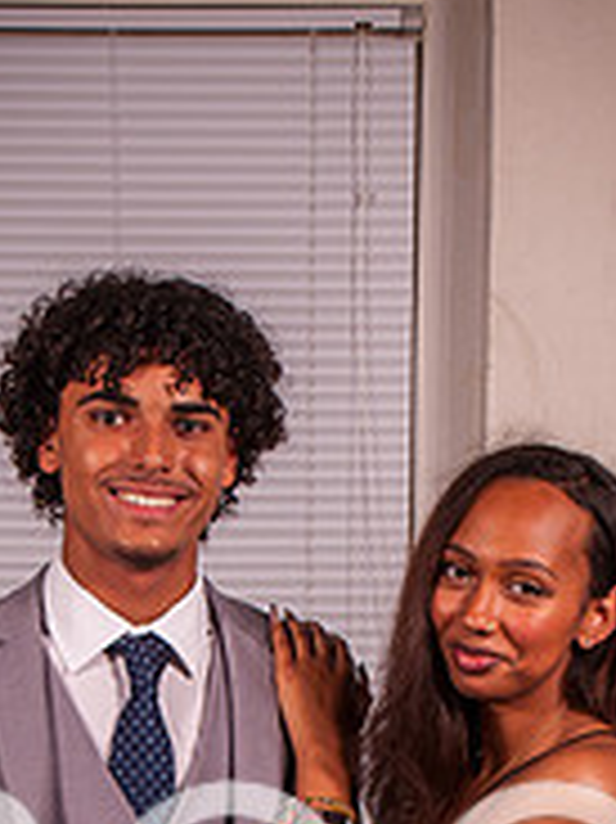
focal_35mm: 149
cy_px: 905
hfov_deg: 9.9
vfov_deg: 13.0
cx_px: 268
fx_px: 3539
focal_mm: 42
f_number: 14
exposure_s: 1/125
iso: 200
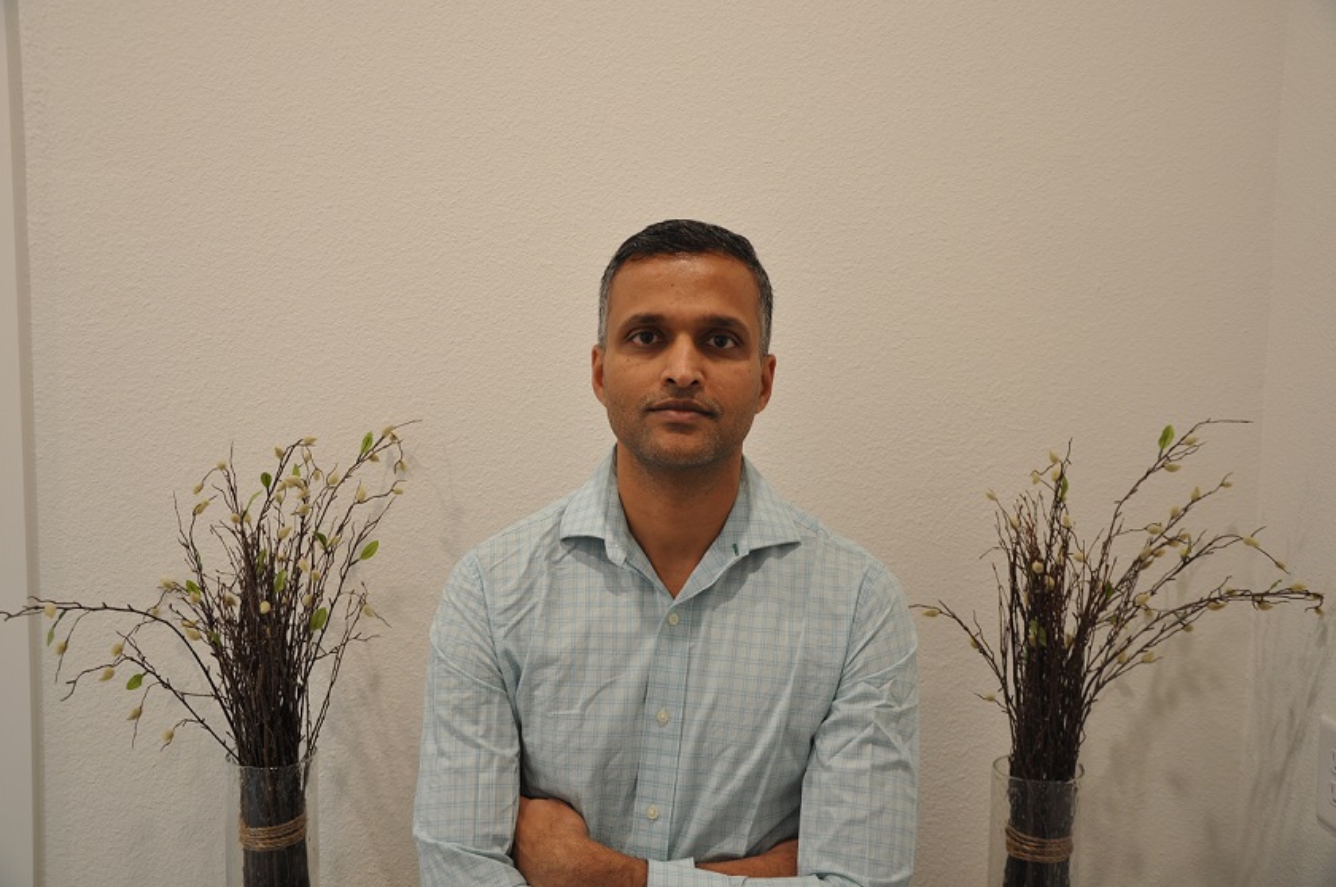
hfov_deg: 53.2
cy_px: 444
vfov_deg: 36.8
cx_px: 668
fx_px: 1334
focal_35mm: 36
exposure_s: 1/25
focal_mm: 24
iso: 400
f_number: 5.6
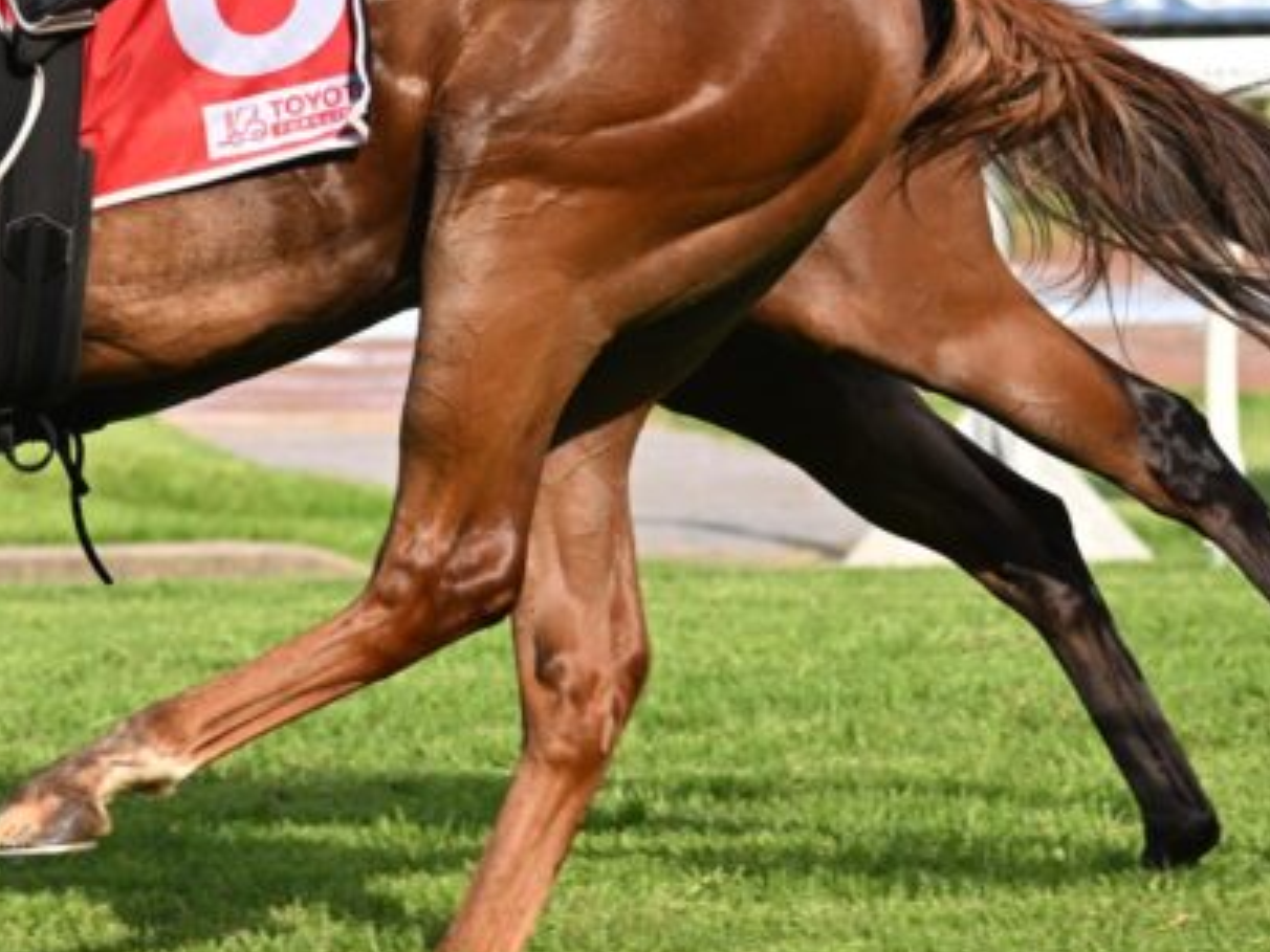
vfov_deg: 4.4
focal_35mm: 341
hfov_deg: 5.8
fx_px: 12511
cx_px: 182
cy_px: 97
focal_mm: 140
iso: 800
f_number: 5
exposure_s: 1/2000
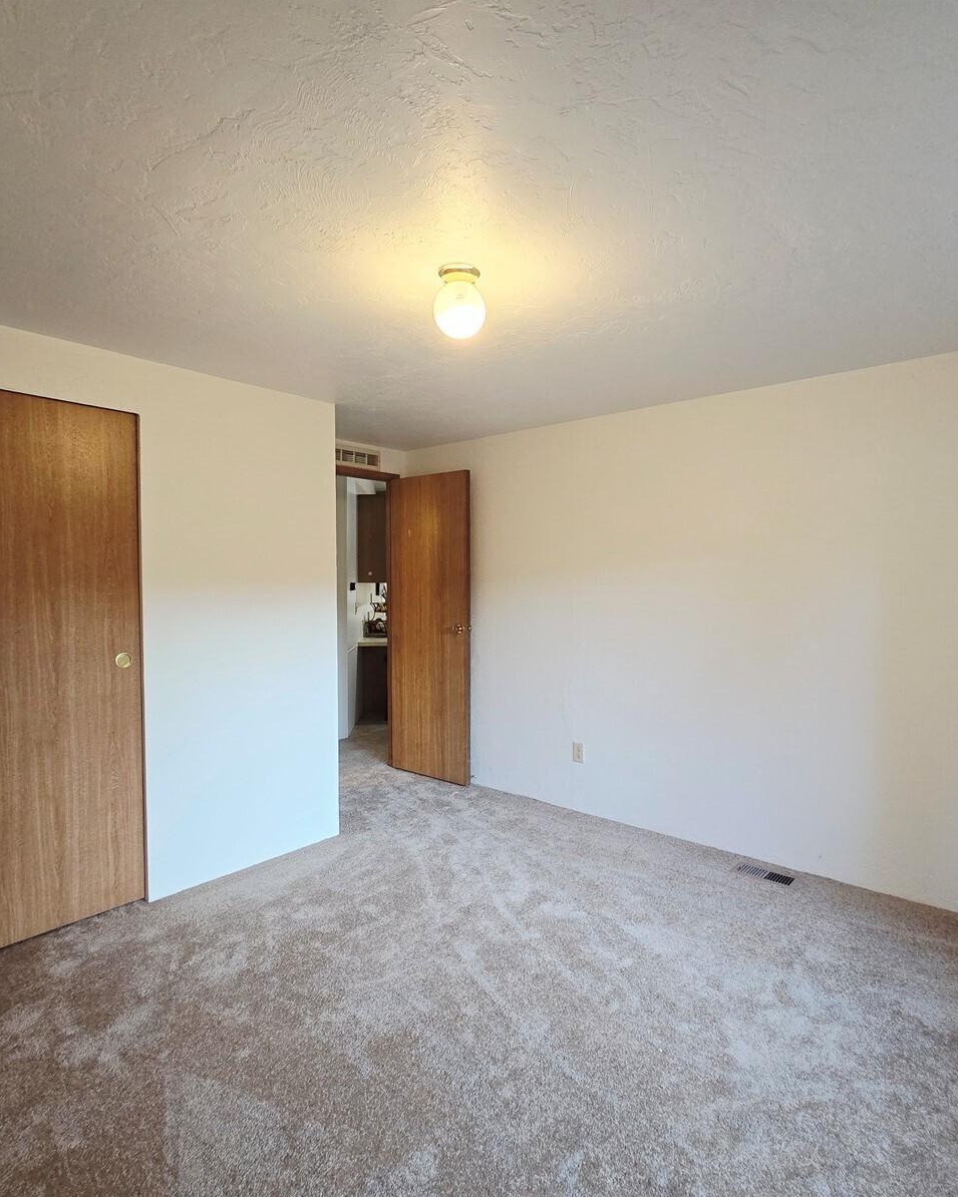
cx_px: 521
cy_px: 598
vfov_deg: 89.6
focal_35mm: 17
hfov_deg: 76.8
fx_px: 603
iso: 200
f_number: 2.2
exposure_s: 1/60
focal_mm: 2.2
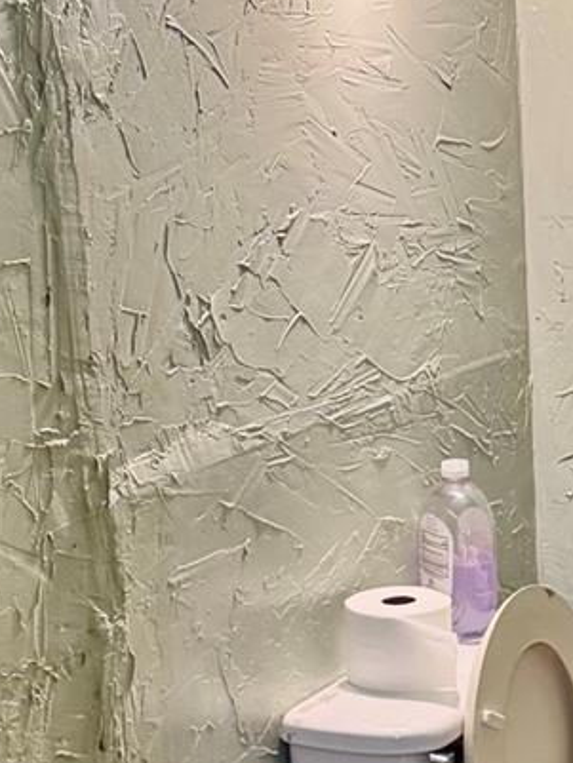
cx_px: 640
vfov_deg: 21.3
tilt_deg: -8.6
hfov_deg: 15.6
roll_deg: +3.5
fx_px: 2029
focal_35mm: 92
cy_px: 335
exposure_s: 1/60
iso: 200
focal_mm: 6.76
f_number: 1.78
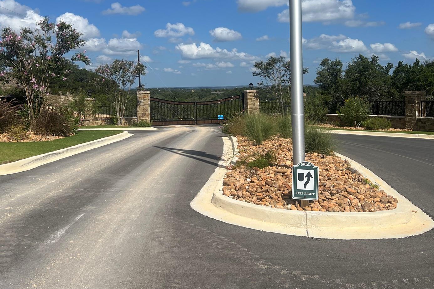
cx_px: 186
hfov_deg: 48.3
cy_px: 83
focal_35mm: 40
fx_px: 482
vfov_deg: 32.9
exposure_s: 1/7463
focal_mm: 5.7
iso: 50
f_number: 1.5
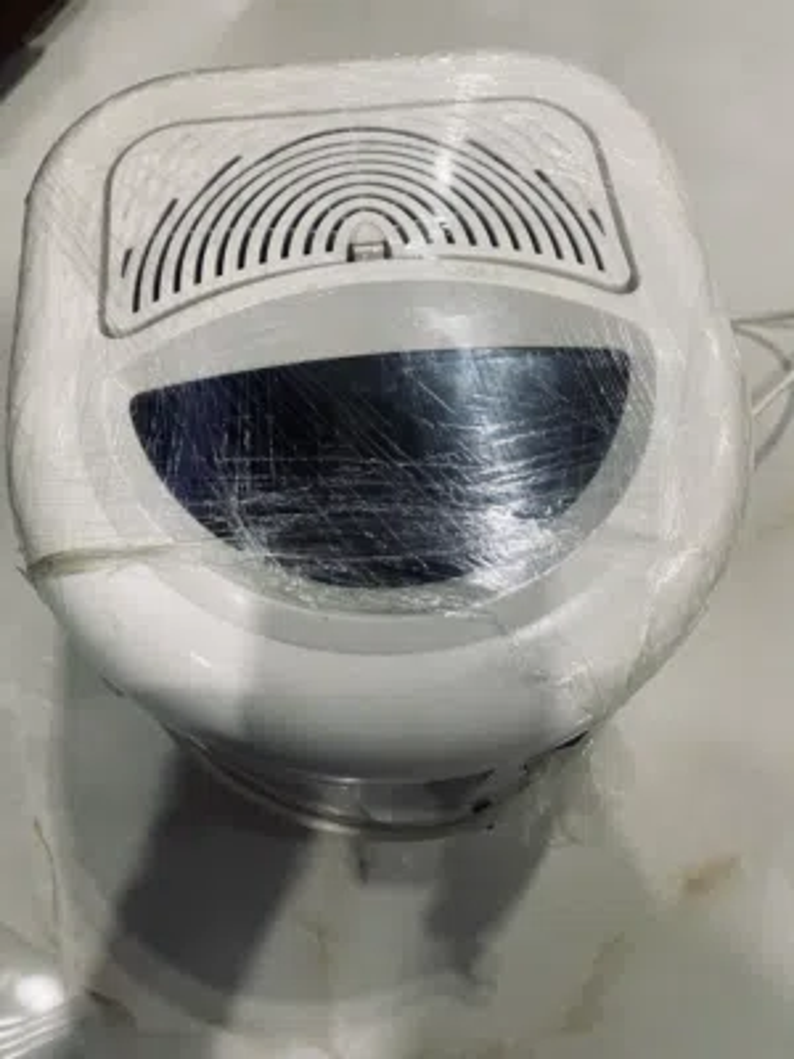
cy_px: 530
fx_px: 795
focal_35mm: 26
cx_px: 397
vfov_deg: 67.3
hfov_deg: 53.1
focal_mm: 4.25
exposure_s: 1/57
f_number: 1.8
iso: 500
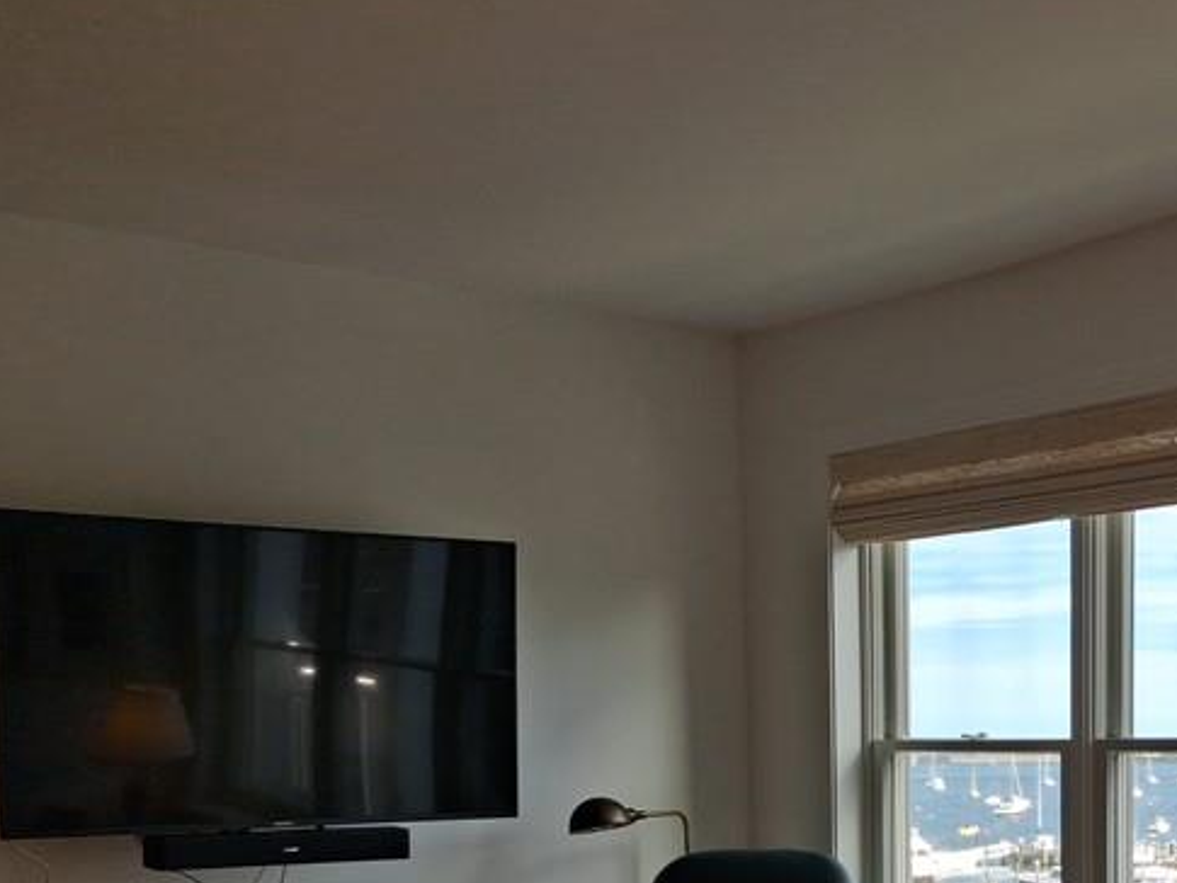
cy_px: 883
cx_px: 1078
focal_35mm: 57
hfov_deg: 32.0
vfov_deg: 24.5
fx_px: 1939
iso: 25
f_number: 1.8
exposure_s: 1/126
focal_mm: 4
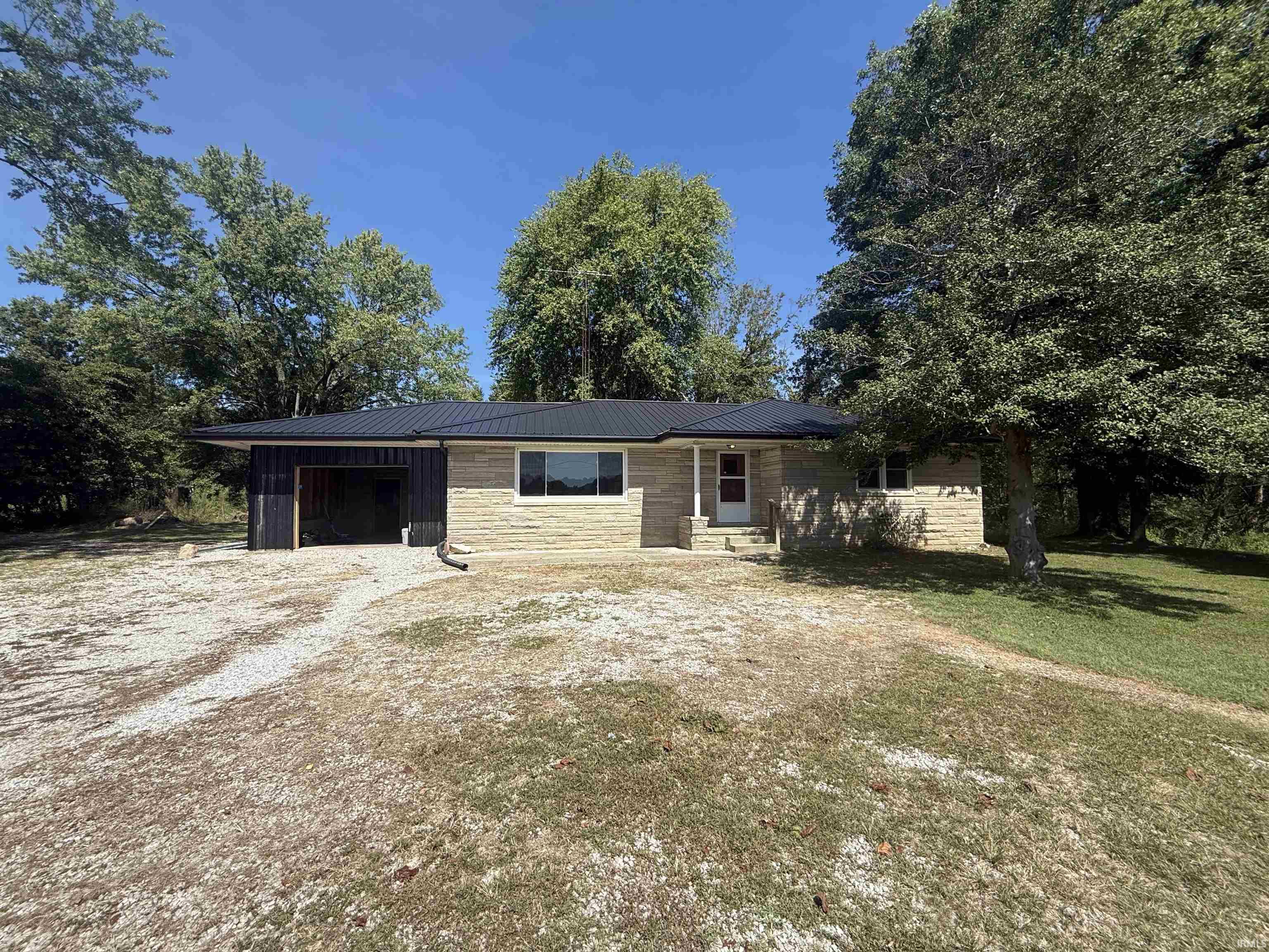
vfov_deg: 85.7
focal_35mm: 14
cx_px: 634
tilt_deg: +3.3
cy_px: 476
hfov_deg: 102.1
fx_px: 513
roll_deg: +0.2
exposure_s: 1/2092
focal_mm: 2.22
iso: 50
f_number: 2.2
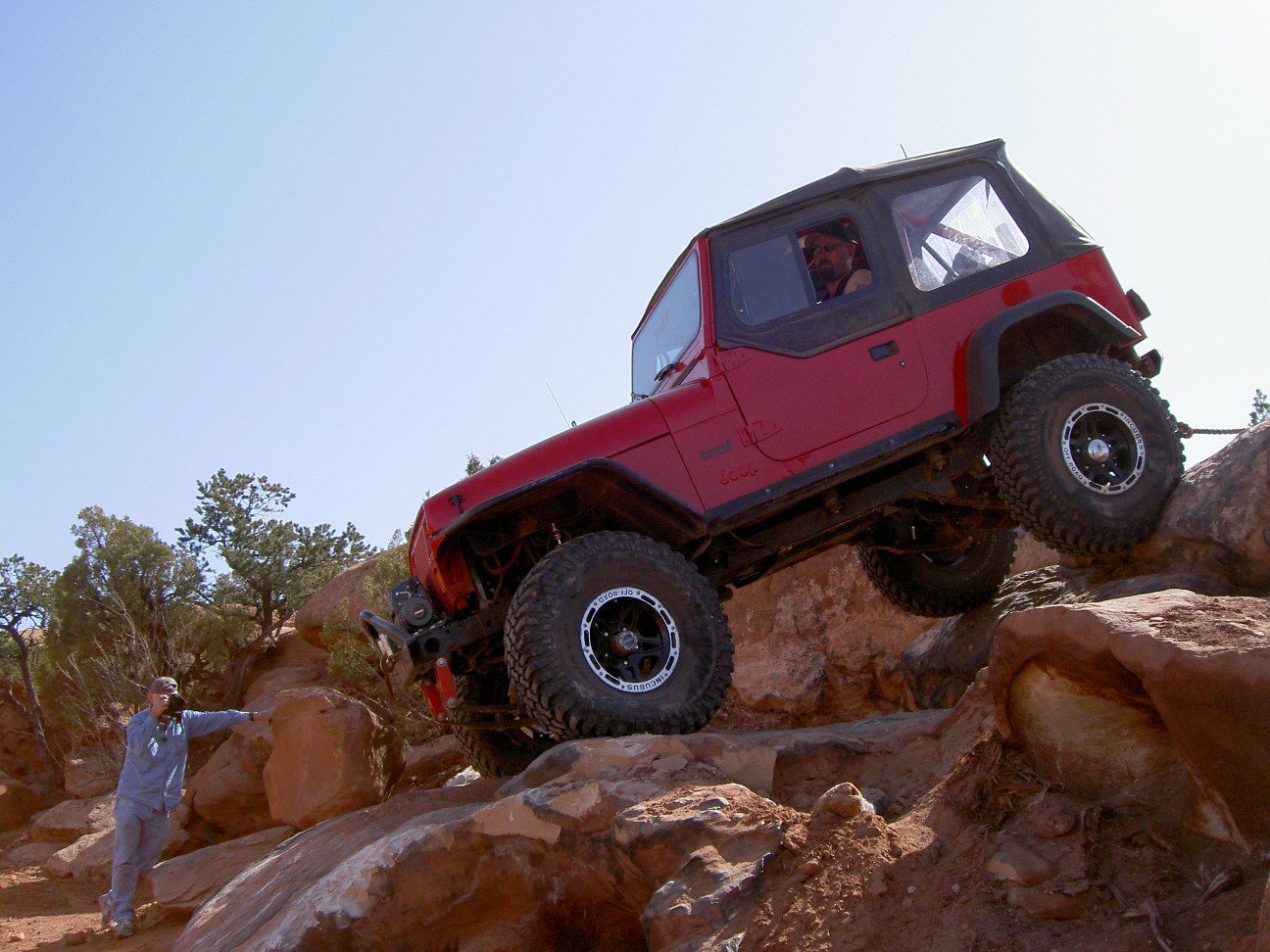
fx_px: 1431
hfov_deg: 47.9
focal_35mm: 39
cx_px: 635
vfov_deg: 36.8
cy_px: 476
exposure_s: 1/500
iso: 100
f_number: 4.7
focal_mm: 8
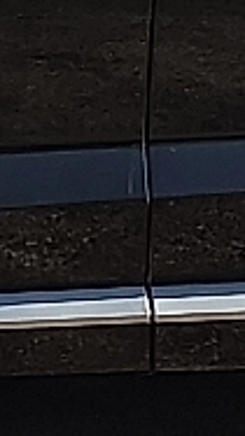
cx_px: -16
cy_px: -19
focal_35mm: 271
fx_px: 3134
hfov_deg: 4.5
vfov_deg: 7.9
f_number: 1.8
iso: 25
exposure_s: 1/1250
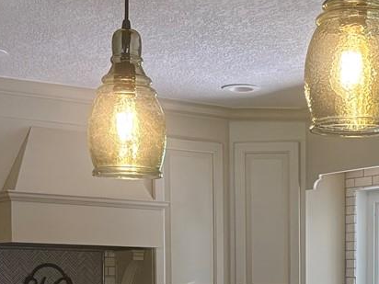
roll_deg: -0.1
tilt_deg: -3.2
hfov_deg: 19.2
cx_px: 313
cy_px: 356
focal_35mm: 101
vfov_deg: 14.1
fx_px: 1106
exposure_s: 1/60
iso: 160
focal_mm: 5.96
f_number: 1.6
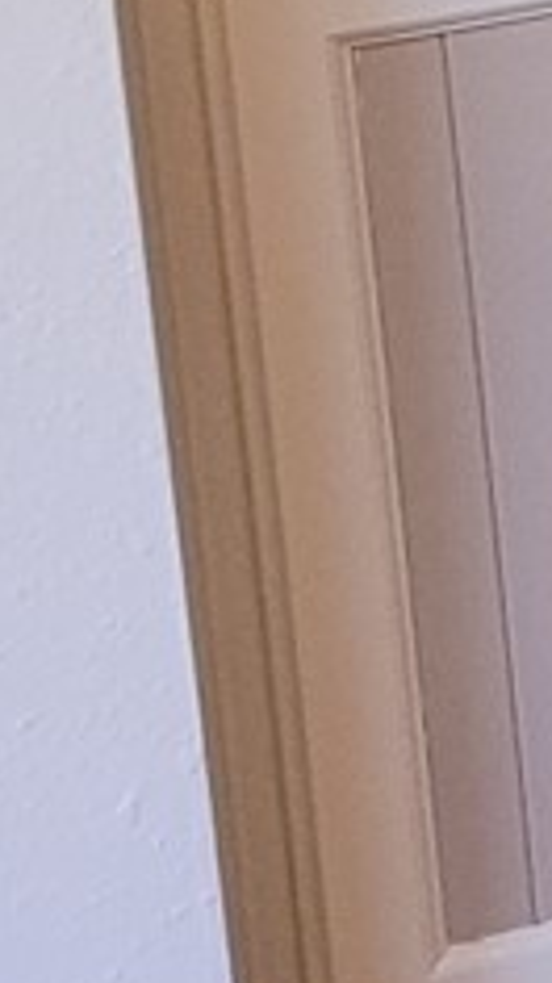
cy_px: -832
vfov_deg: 9.0
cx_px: 3362
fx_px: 5939
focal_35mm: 228
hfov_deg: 4.2
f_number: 1.8
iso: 100
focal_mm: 6.7
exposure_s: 1/40
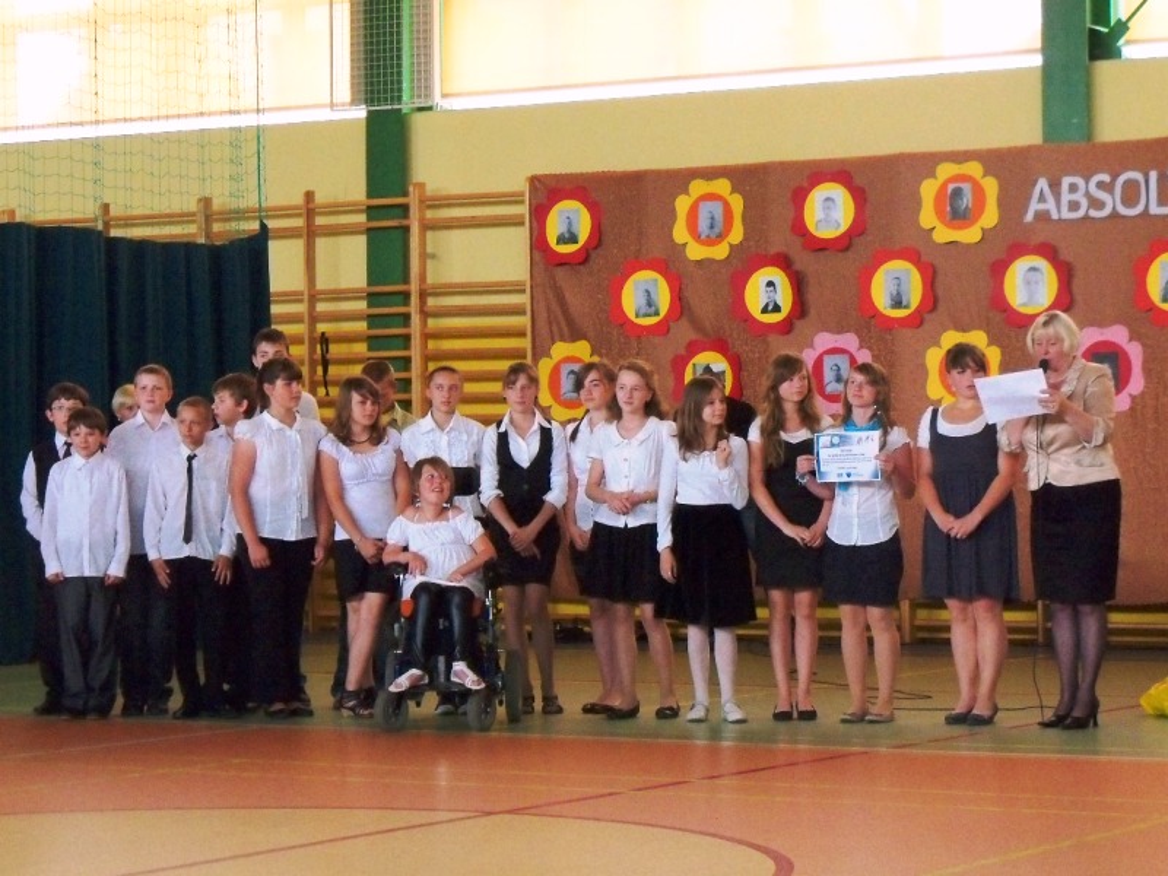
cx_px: 584
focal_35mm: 92
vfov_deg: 16.1
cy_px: 438
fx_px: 3104
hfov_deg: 21.3
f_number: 4.2
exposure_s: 1/50
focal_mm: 16.3
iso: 640
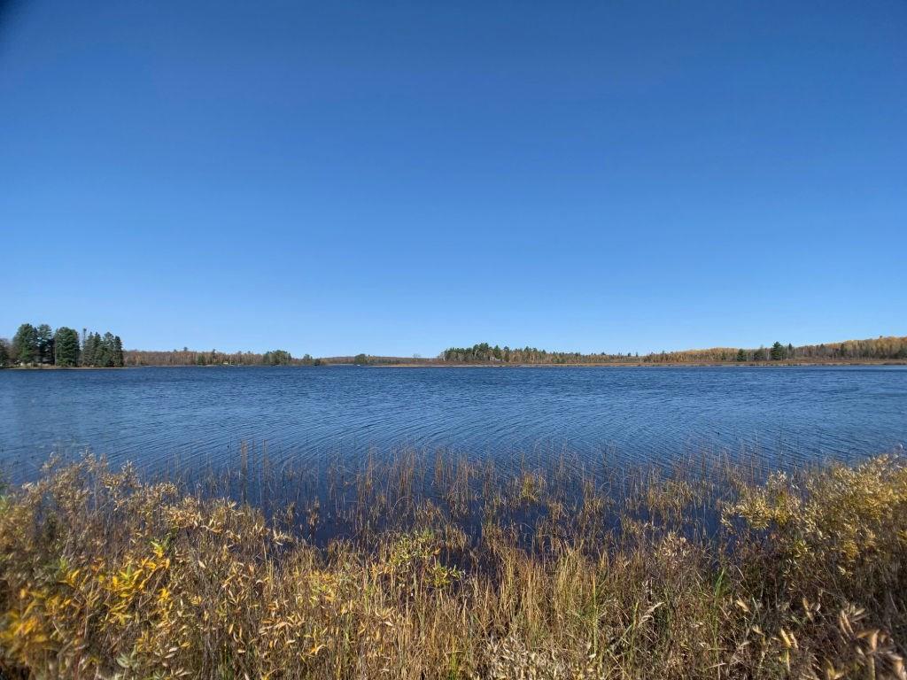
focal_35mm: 26
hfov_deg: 67.3
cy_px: 340
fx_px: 681
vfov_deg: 53.1
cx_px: 454
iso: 25
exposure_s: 1/2364
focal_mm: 4.25
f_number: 1.8
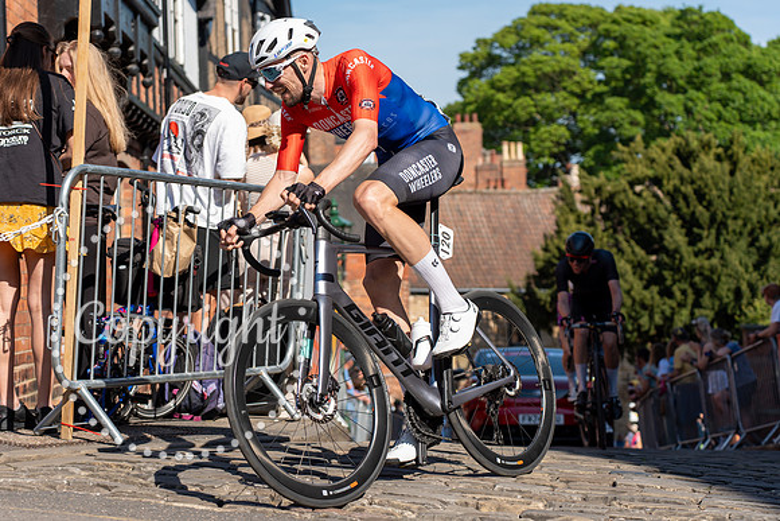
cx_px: 285
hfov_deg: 23.9
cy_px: 255
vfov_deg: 16.1
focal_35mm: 85
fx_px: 1837
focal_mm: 64
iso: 100
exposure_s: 1/1000
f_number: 3.5
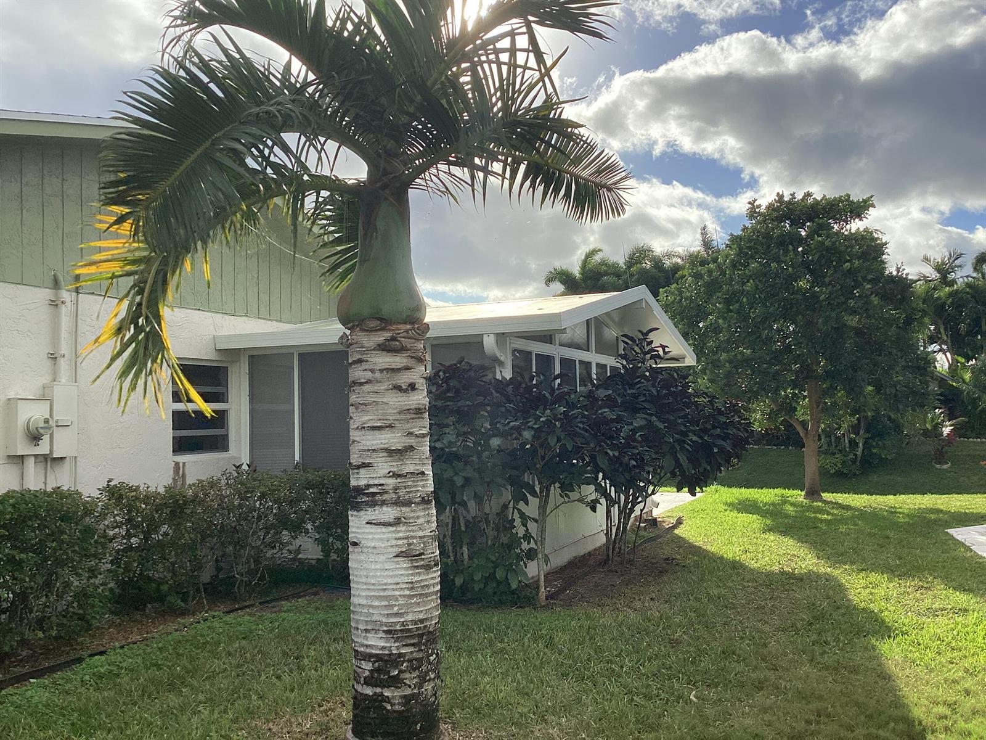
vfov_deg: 45.4
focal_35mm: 31
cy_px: 370
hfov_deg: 58.4
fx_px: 883
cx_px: 493
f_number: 2.4
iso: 25
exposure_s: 1/1294
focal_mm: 3.3
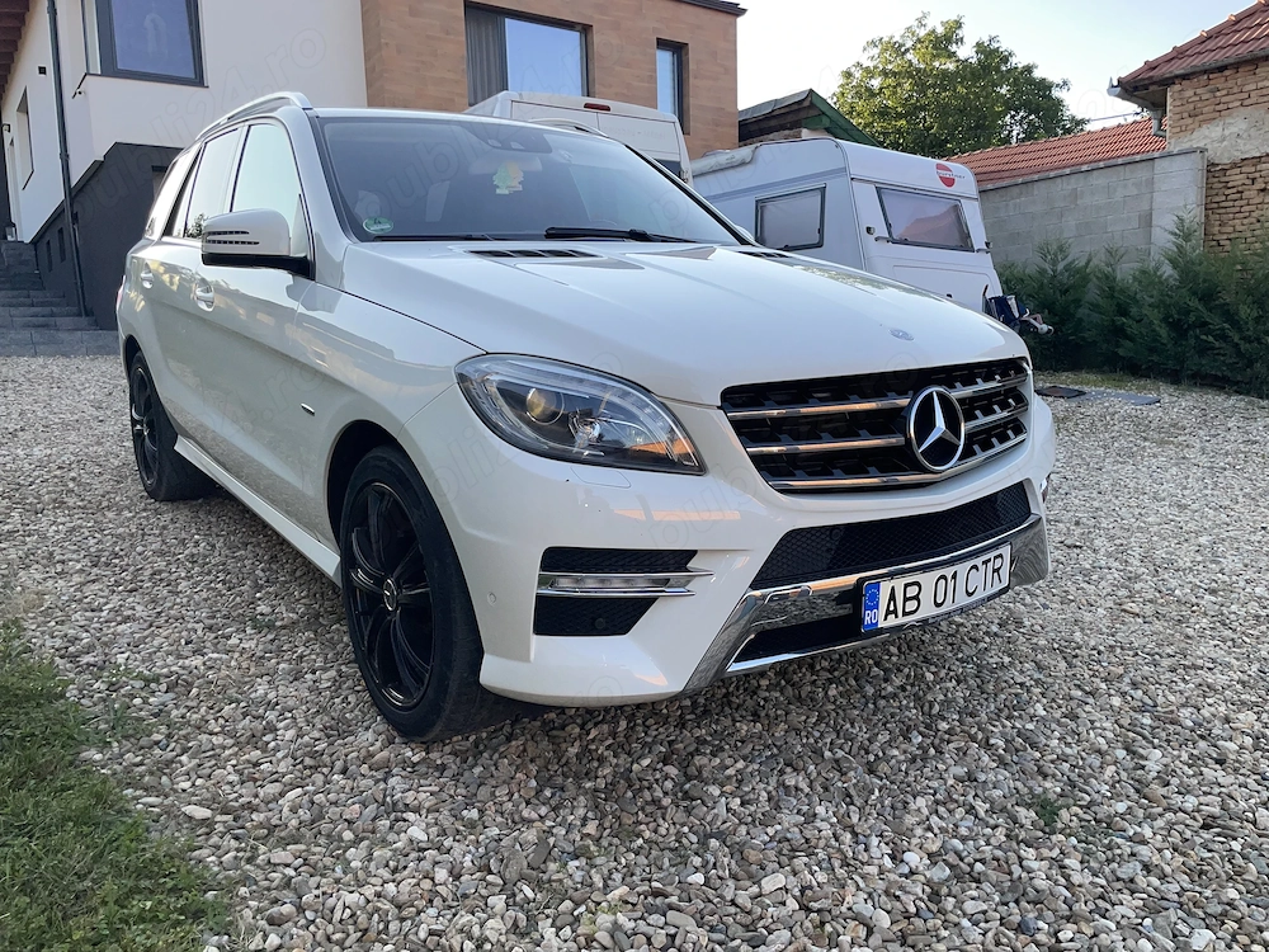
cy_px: 476
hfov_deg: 67.3
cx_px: 634
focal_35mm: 26
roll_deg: +1.5
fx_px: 953
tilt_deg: -8.9
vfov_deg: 53.1
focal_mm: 4.2
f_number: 1.6
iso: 32
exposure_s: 1/988
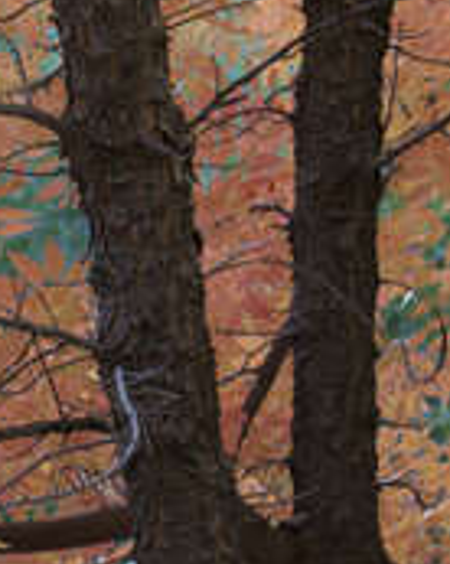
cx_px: -15
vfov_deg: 5.4
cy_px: -183
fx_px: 5973
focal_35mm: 358
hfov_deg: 4.3
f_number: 4.2
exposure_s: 1/60
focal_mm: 55
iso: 720
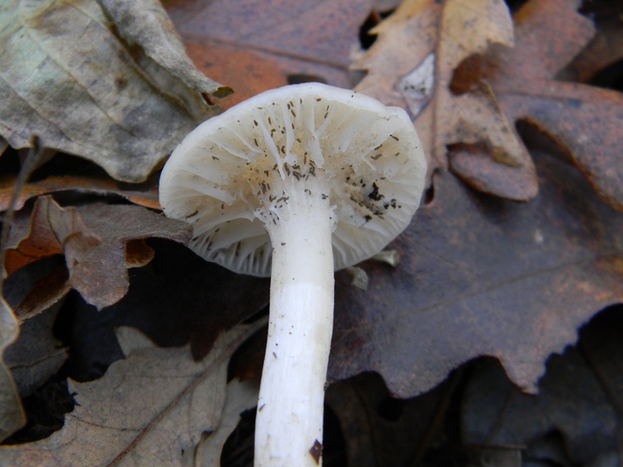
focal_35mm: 67
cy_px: 234
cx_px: 312
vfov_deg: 21.9
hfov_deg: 29.0
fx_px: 1206
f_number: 4.3
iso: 171
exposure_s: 1/30
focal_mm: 12.2
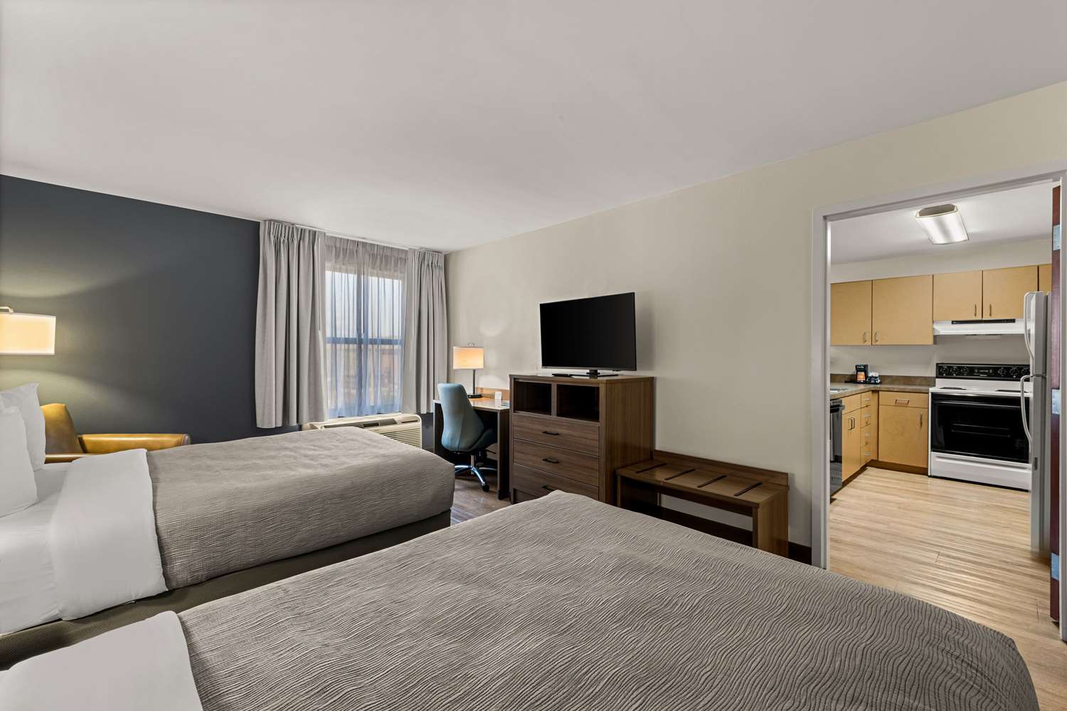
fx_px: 474
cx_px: 534
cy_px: 356
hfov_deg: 96.7
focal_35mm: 16
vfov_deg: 73.7
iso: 320
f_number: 11
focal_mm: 16
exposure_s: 3
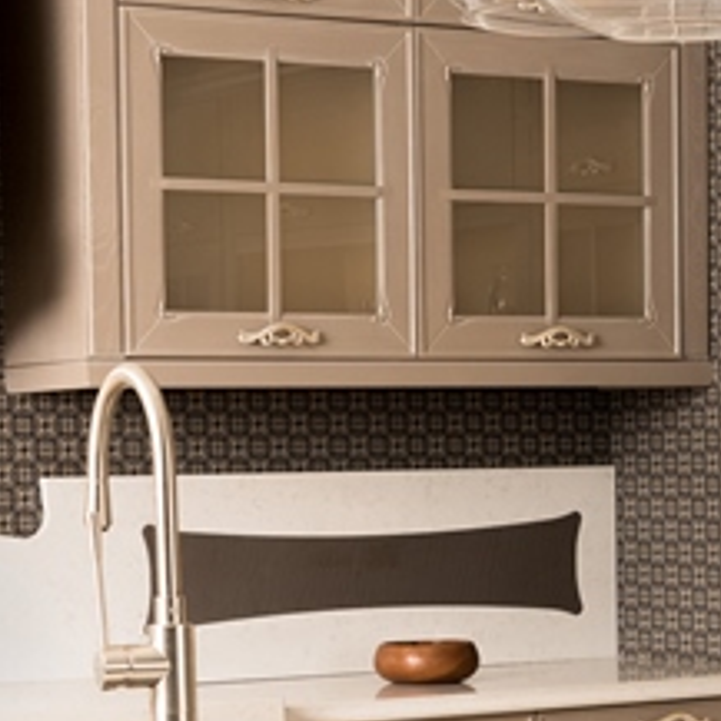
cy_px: 670
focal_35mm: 133
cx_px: 329
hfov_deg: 13.1
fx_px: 3134
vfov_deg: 13.0
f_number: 10
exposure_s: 1/200
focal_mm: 34
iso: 200
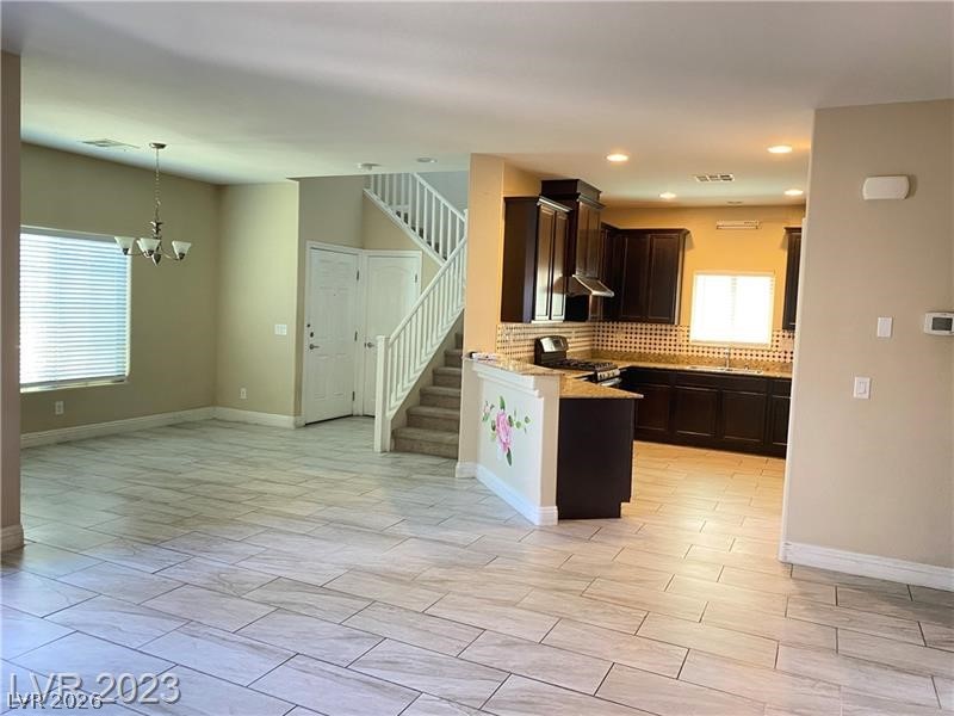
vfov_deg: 53.1
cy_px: 358
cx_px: 477
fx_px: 717
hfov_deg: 67.3
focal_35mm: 26
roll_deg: -1.6
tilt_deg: -5.2
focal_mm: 4.25
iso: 400
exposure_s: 1/60
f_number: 1.8
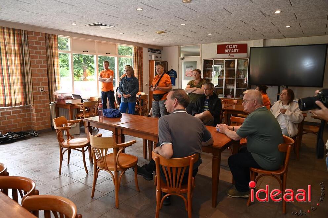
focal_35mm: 24
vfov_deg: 53.0
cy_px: 109
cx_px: 164
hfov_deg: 73.8
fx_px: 218
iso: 720
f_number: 4
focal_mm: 24
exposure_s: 1/60
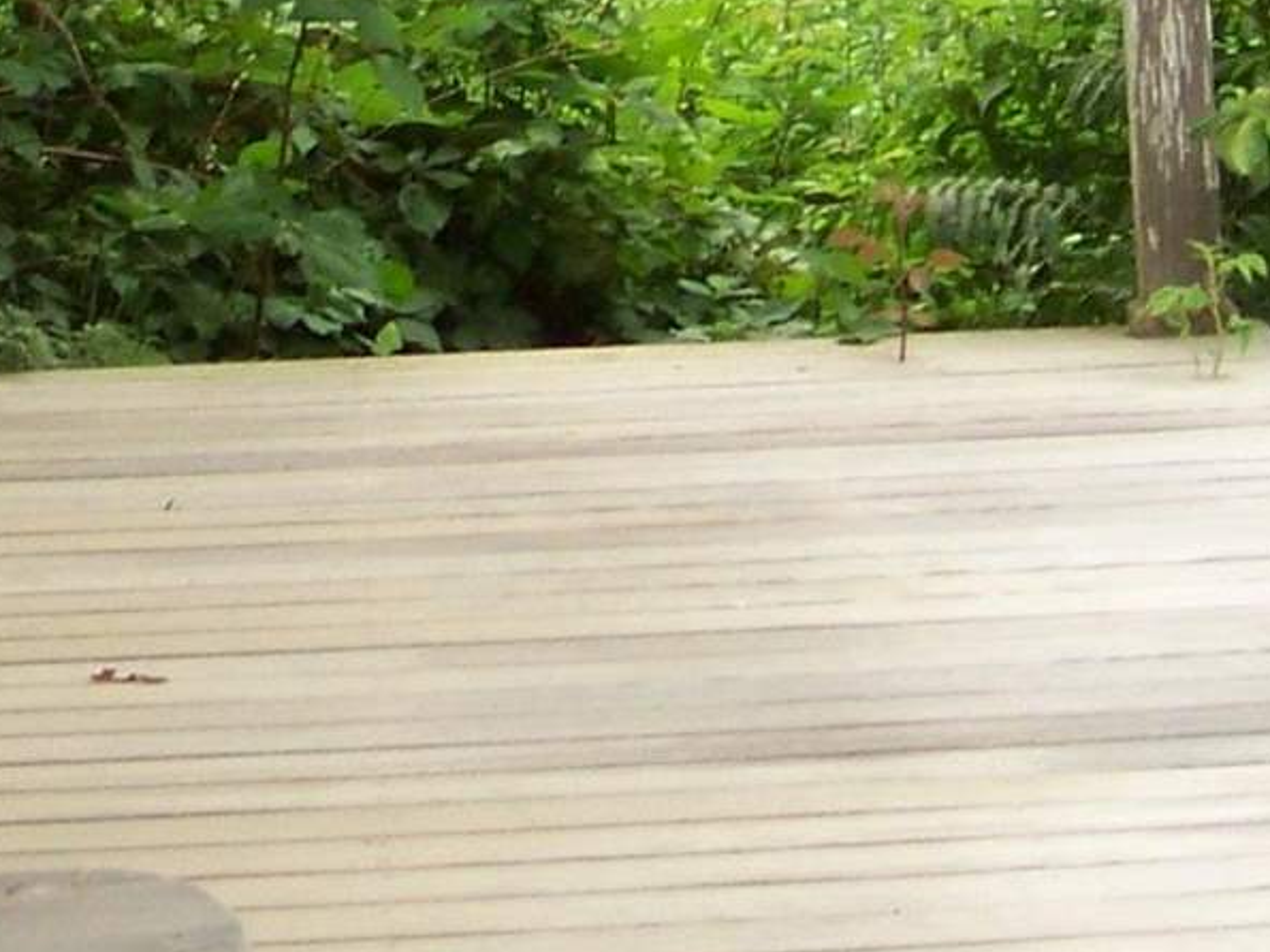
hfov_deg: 10.6
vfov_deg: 7.9
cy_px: -327
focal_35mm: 186
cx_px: 463
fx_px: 6823
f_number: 2.8
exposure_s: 1/60
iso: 69
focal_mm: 5.85
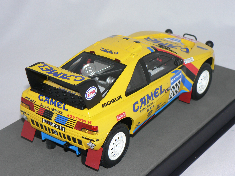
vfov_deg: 17.0
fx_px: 591
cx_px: 118
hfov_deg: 22.5
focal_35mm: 87
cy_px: 88
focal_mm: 14.5
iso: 80
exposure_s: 1/60
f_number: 3.2
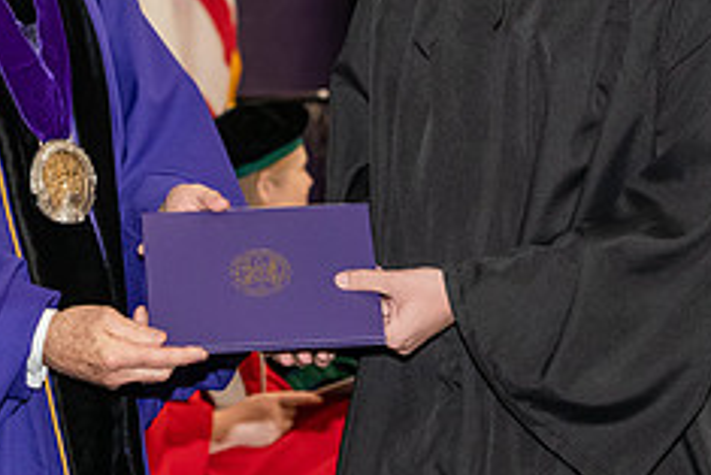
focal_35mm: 173
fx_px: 3419
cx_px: 203
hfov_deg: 11.9
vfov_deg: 7.9
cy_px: -50
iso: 2500
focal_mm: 70
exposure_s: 1/200
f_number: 5
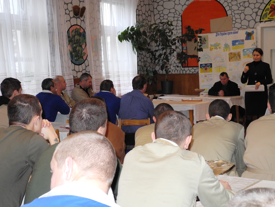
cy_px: 104
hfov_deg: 28.6
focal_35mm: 68
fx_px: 540
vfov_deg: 21.6
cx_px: 138
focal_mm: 14.5
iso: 310
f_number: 4
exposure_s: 1/30
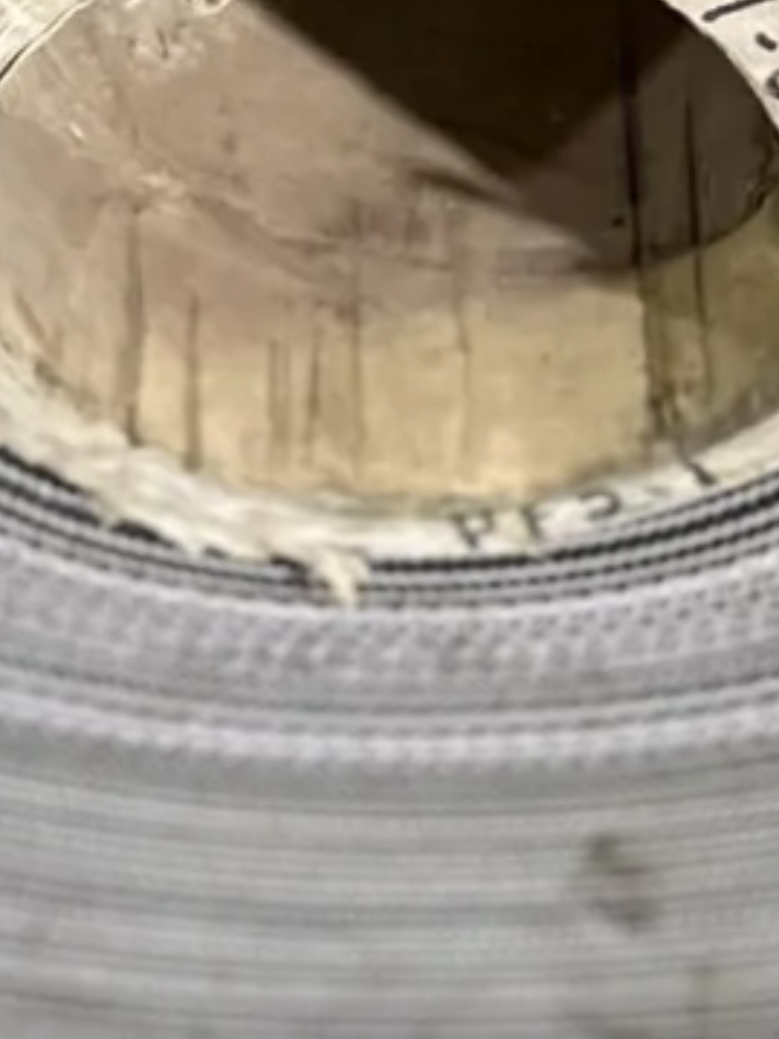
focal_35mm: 145
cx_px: 304
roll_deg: +2.7
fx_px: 4353
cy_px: -975
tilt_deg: -35.8
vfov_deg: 12.2
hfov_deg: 10.2
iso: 400
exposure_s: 1/60
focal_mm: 4.2
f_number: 1.6
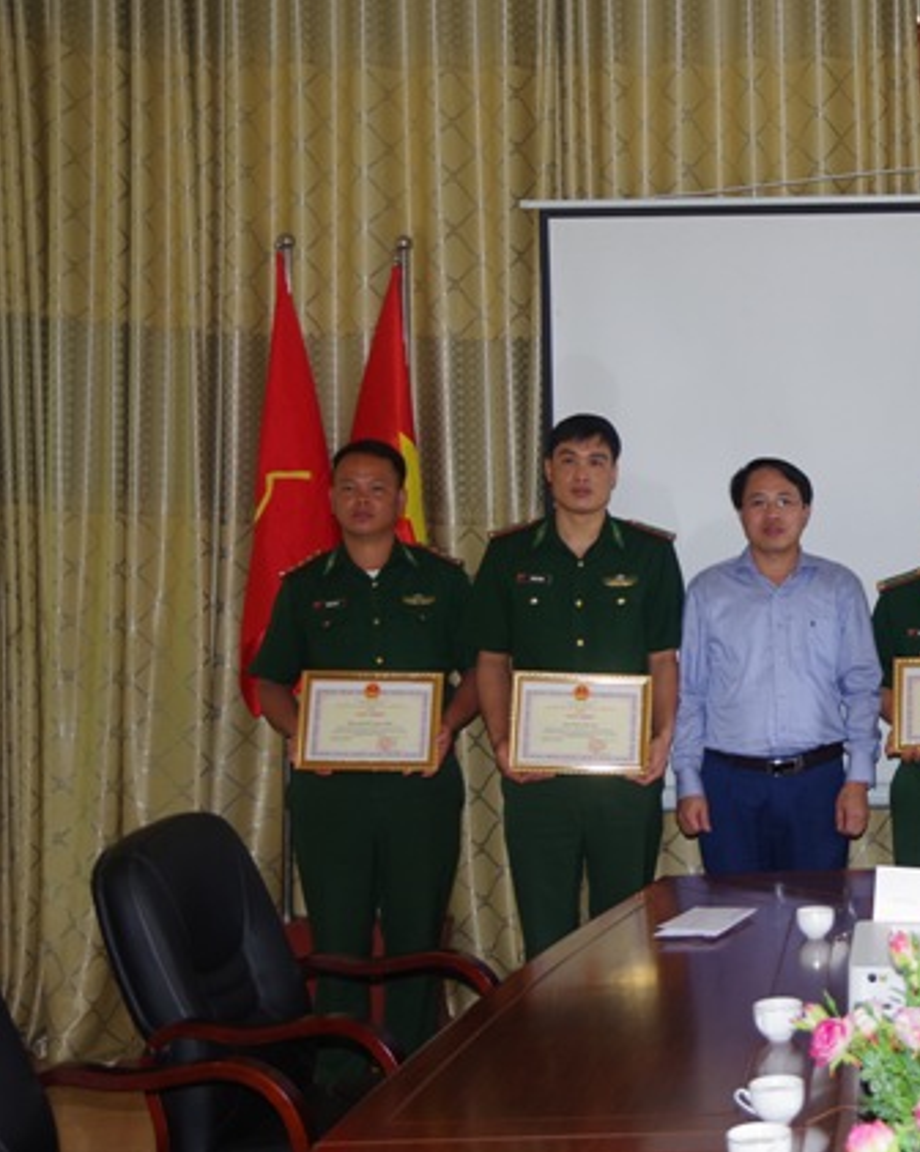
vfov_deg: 31.5
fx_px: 2045
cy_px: 573
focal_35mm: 60
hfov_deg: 24.4
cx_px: 873
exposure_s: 1/60
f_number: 4
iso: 200
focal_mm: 28
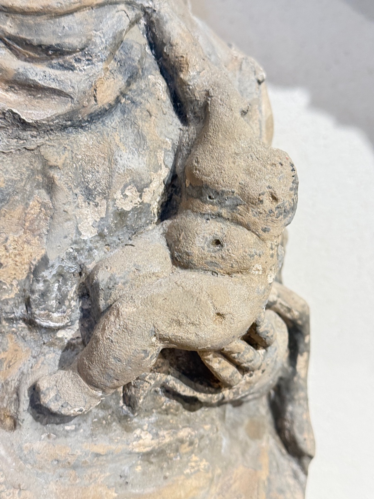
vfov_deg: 39.7
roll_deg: +2.7
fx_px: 691
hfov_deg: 30.3
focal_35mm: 48
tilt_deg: -10.8
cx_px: 187
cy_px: 250
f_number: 1.78
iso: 200
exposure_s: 1/33
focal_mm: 6.76
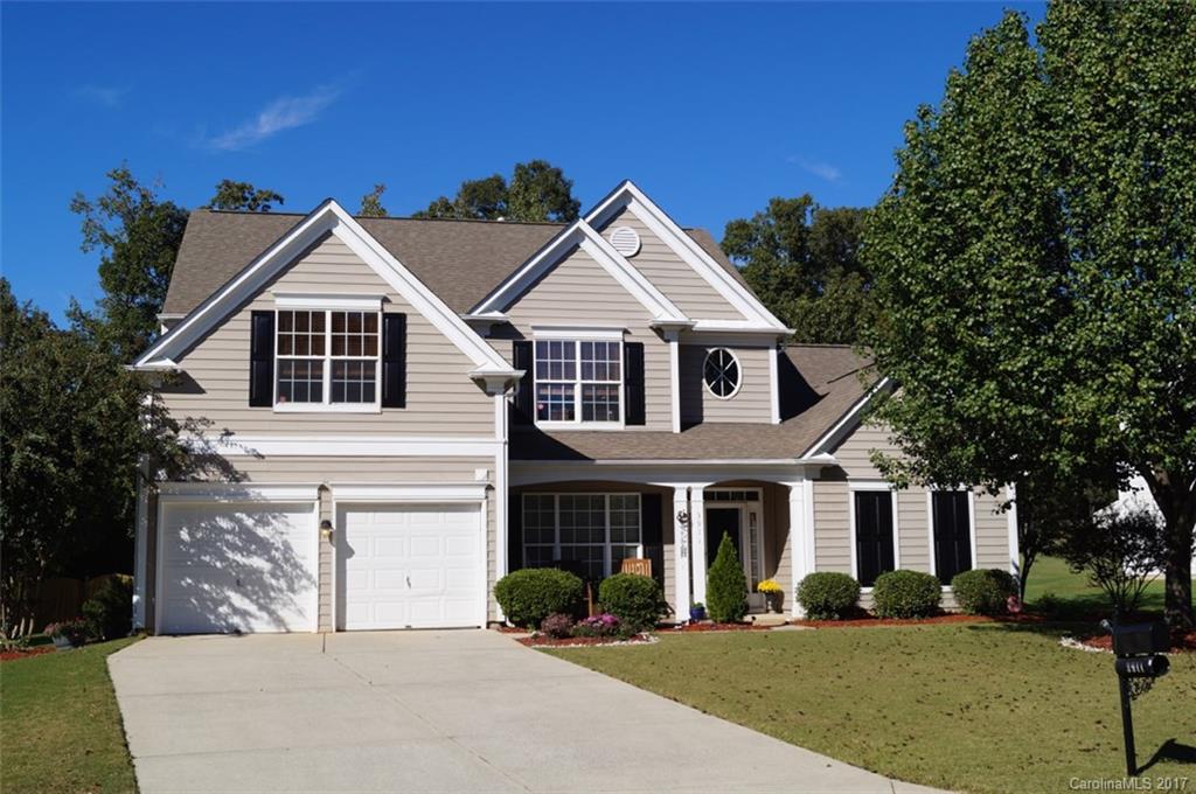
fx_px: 1294
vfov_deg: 34.1
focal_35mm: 39
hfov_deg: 49.6
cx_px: 598
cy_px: 397
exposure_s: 1/320
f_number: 10
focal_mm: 26
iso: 100
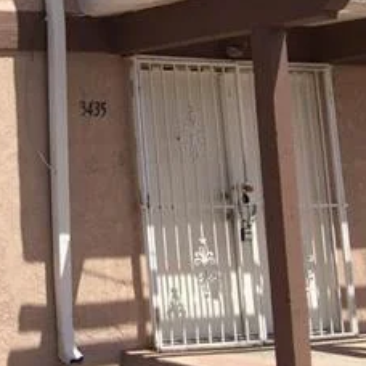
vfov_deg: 18.9
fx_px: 1077
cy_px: 16
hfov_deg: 17.0
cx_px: -223
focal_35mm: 90
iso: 32
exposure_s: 1/3165
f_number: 2.2
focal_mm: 4.15
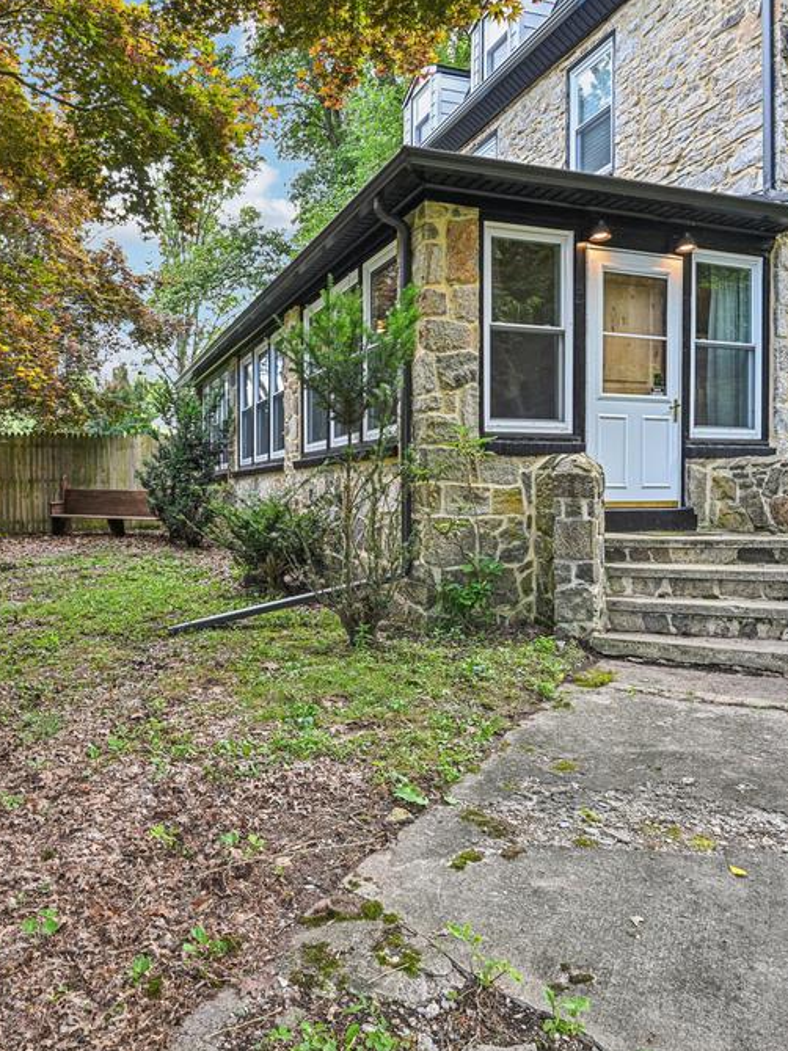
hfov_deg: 54.4
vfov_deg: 69.4
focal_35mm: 25
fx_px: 759
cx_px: 309
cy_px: 523
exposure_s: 1/80
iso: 800
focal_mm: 17
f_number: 8
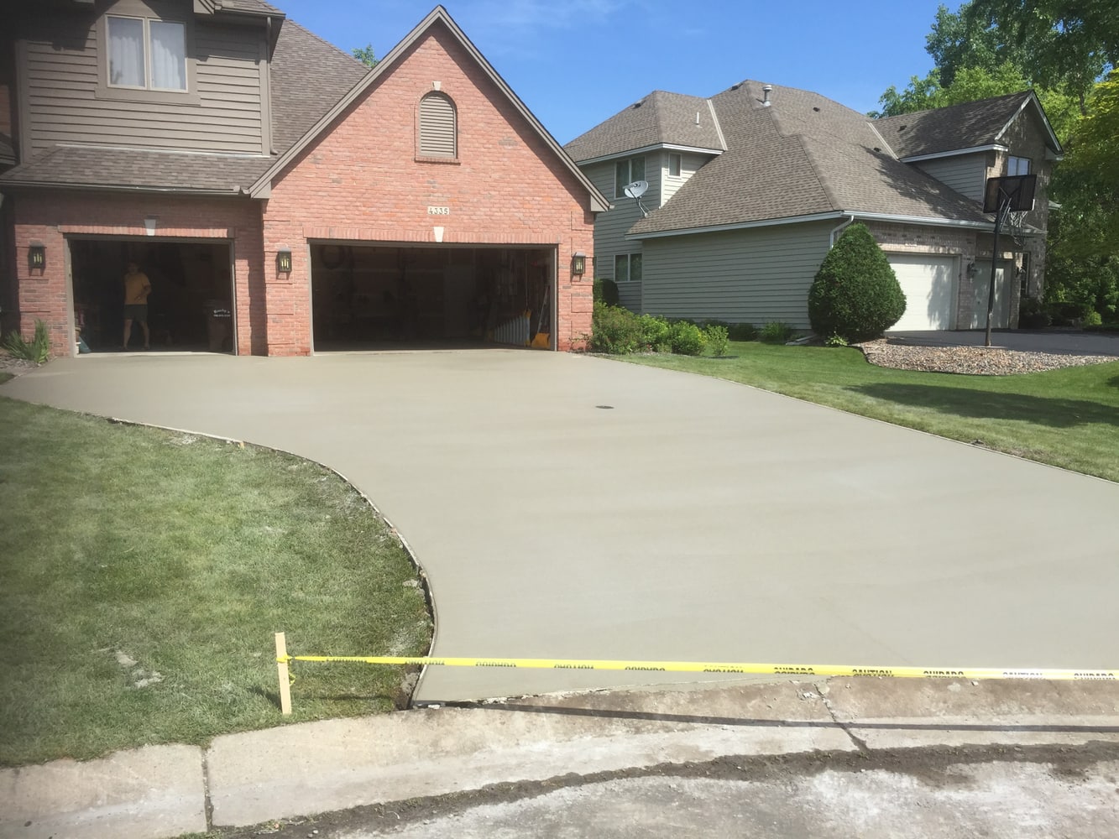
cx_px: 560
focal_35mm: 29
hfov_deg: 61.7
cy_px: 420
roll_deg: -1.0
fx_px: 938
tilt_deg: -2.1
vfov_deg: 48.2
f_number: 2.2
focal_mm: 4.15
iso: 32
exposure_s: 1/1522
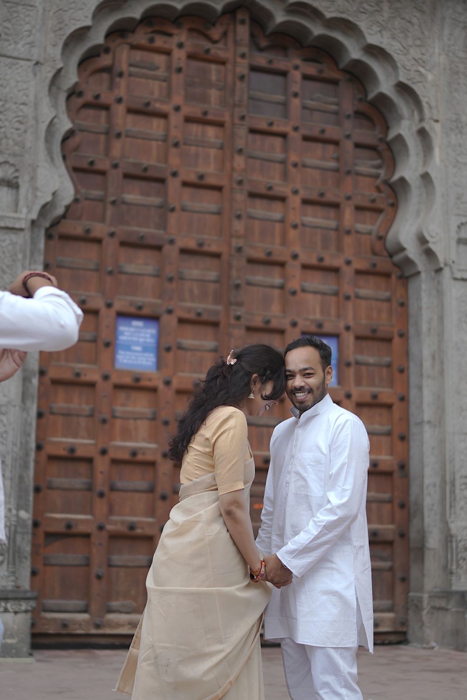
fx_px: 1128
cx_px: 240
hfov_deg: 23.4
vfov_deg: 34.5
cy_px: 335
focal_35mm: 58
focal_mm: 35
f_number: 1.4
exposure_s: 1/125
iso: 100
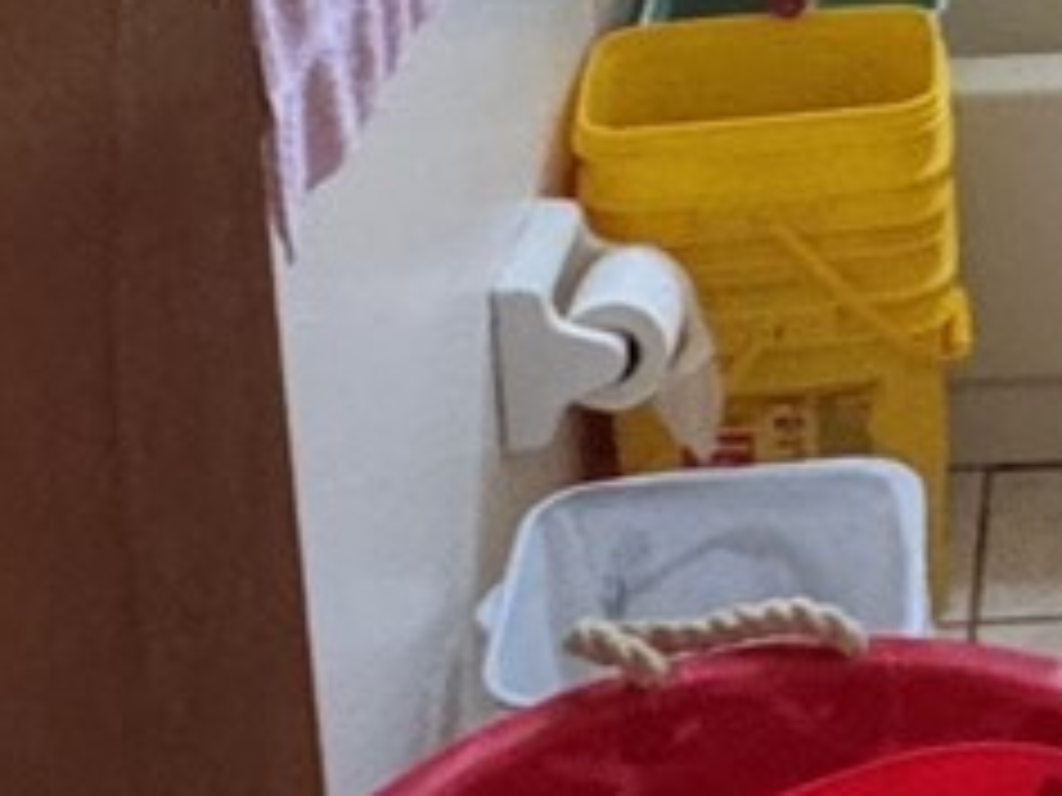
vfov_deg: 14.1
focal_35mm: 95
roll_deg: +2.0
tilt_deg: -8.7
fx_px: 2915
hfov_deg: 19.2
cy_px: -567
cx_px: 1346
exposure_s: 1/60
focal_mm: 2.22
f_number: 2.2
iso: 400
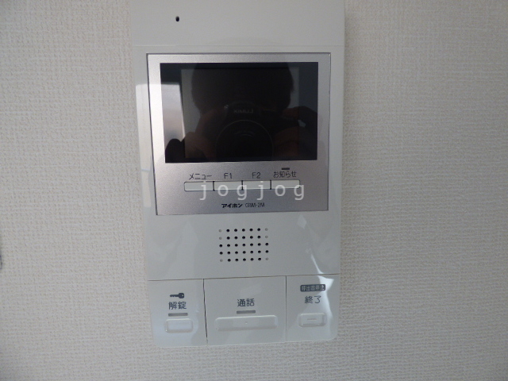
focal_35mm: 20
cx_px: 254
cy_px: 190
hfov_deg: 81.7
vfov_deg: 66.0
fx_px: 294
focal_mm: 3.58
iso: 160
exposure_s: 1/60
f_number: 2.8
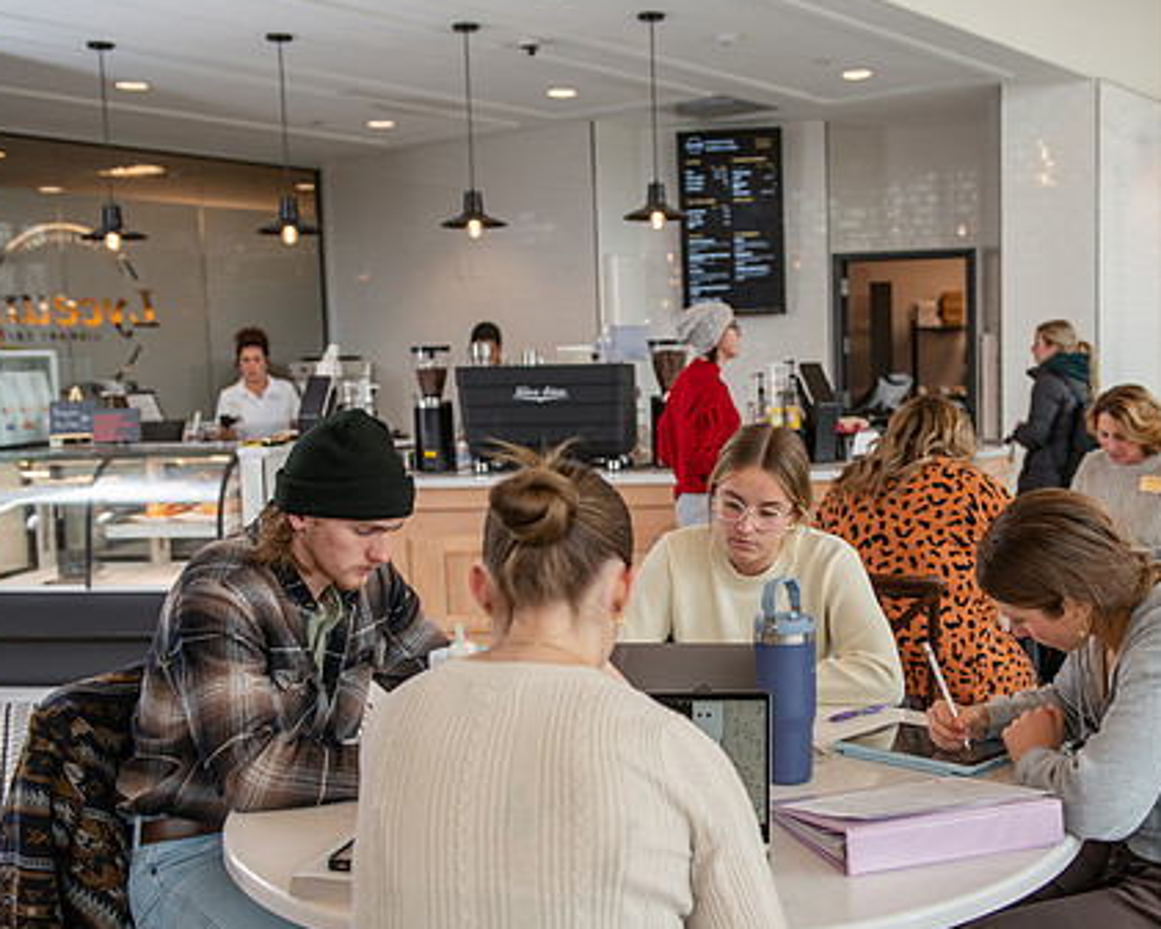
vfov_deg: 34.1
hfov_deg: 41.9
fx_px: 1512
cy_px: 522
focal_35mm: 44
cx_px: 673
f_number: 3.5
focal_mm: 34
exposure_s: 1/250
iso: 500
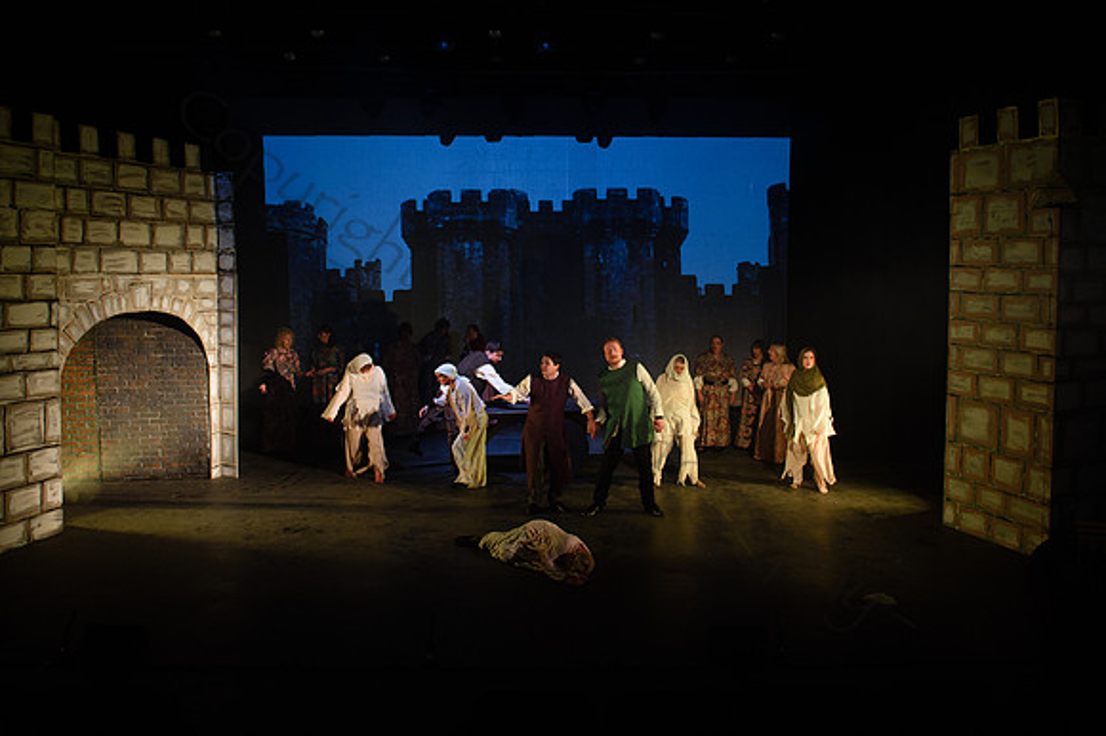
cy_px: 319
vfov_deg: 44.3
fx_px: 901
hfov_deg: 63.0
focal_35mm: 29
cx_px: 595
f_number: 3.5
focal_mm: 24
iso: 1000
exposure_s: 1/60
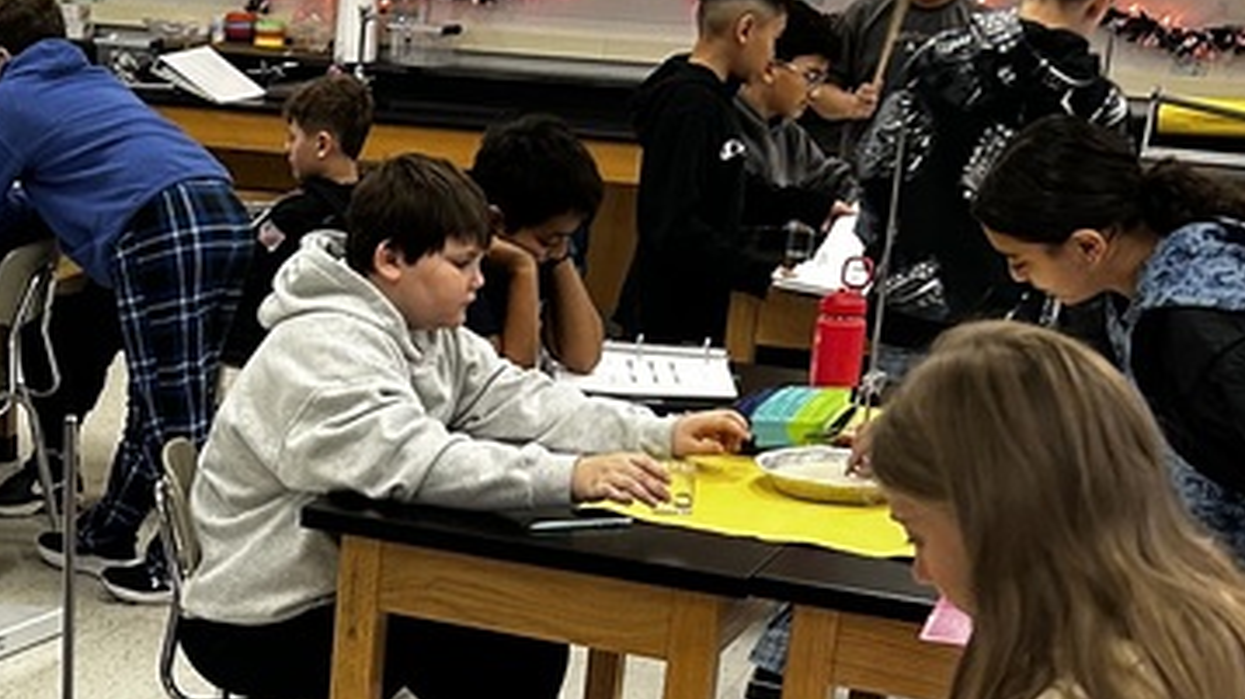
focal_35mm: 81
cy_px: 668
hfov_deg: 25.1
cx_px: 38
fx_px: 2673
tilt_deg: -19.4
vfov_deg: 14.7
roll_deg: -3.0
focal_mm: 5.7
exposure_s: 1/60
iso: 160
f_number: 1.5
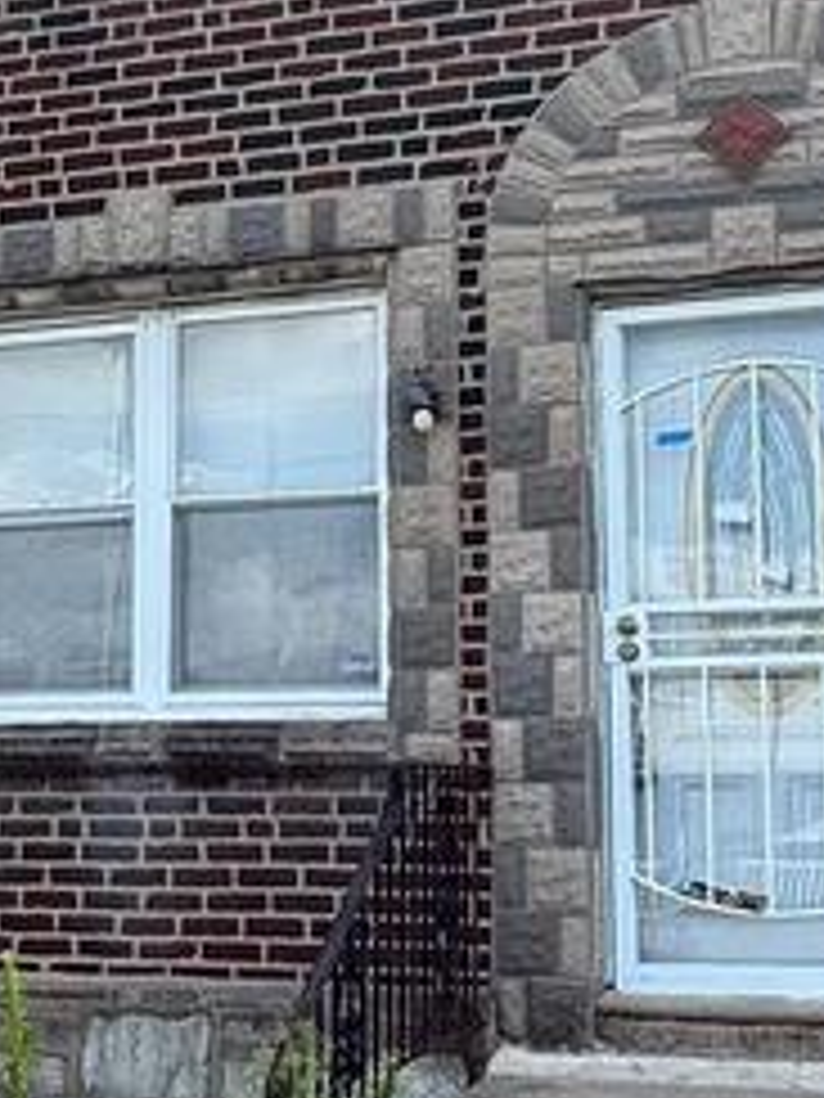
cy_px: 576
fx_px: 1968
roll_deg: +0.3
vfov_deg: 31.2
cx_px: 266
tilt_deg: +9.3
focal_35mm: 62
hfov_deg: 23.5
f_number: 2.2
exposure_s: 1/607
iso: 50
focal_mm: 2.22
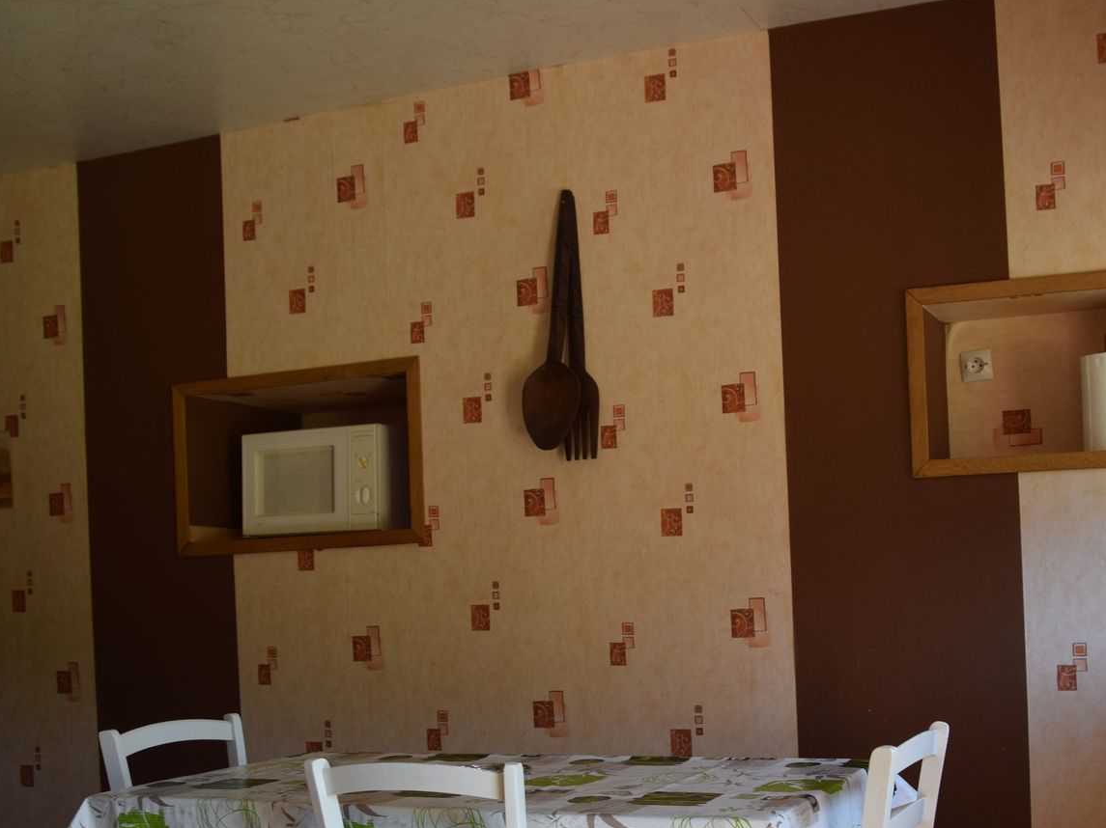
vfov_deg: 33.2
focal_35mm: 43
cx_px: 714
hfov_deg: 43.5
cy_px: 593
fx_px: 1368
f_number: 5
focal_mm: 17
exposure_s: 1/100
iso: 400
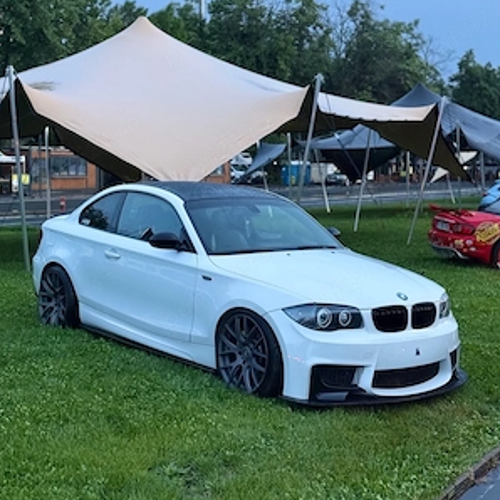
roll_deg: +0.1
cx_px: 250
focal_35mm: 57
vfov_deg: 29.9
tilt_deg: +0.3
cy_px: 176
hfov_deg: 30.0
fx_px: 931
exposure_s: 1/22
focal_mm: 6.76
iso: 800
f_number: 1.78
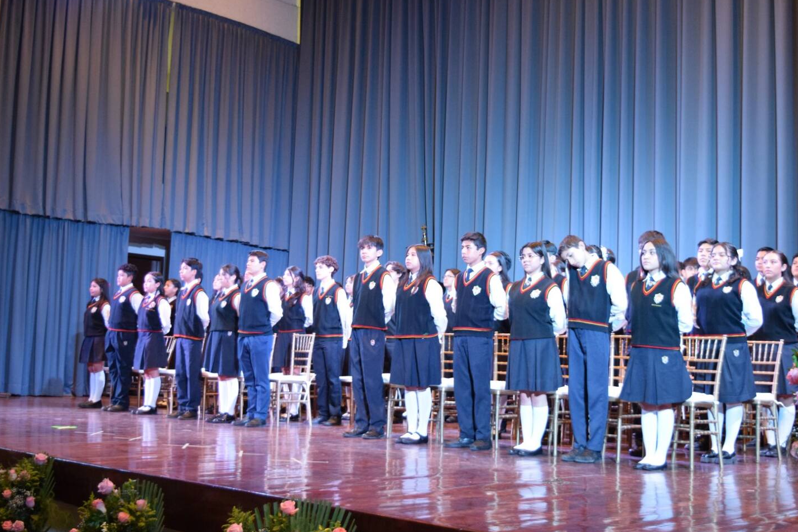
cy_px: 274
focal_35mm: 47
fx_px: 1042
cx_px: 426
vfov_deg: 28.6
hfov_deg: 41.9
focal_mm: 28
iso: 2500
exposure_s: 1/60
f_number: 4.2
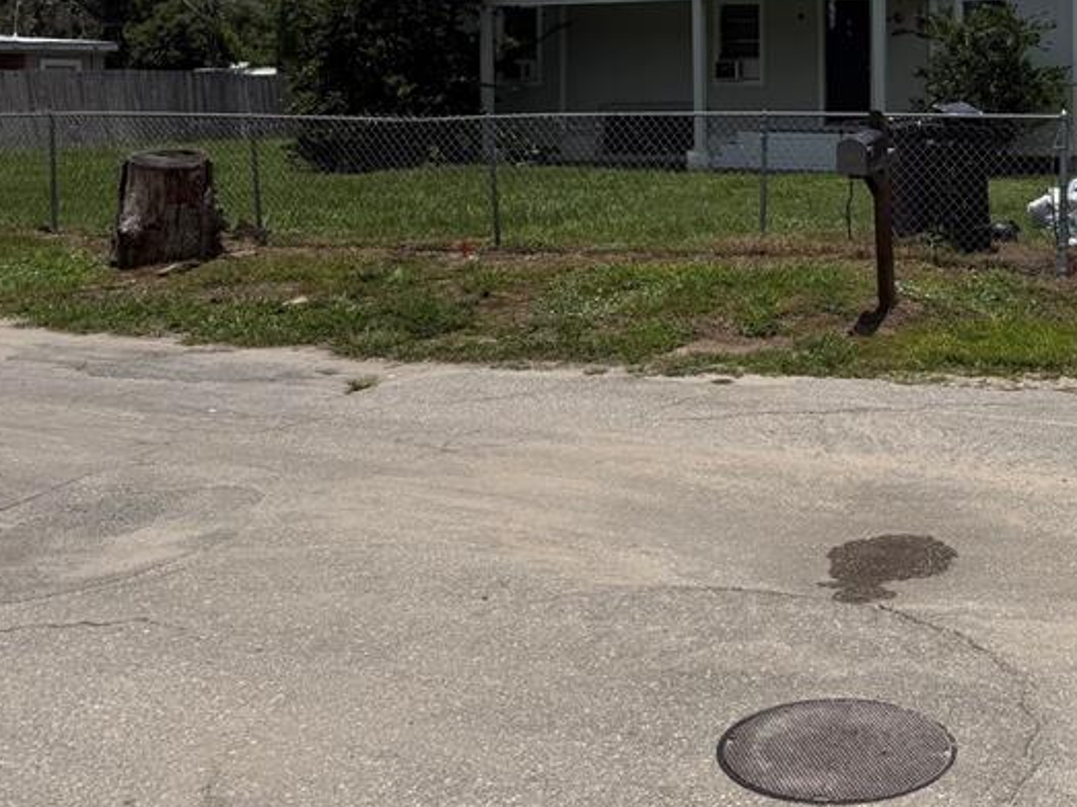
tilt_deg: +2.4
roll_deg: -1.0
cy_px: 49
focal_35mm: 47
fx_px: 1462
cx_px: 859
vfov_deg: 29.3
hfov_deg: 38.9
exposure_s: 1/9091
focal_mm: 6.76
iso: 80
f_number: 1.78
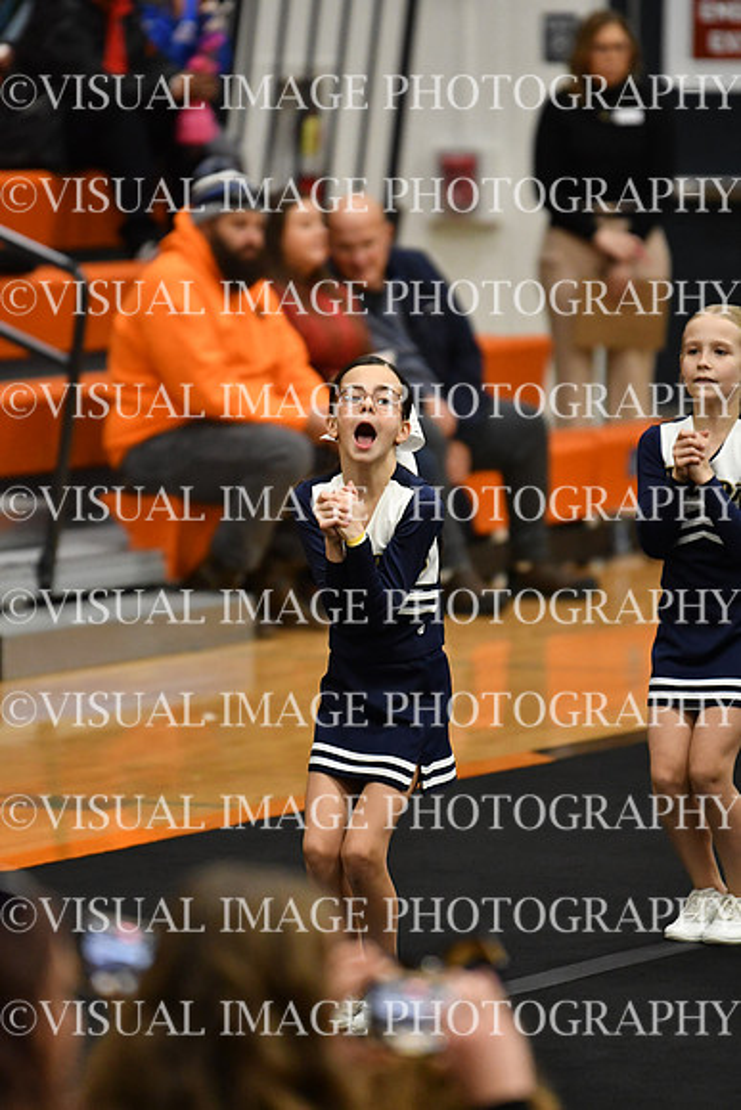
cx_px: 370
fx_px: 9256
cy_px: 555
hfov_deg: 4.6
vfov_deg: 6.9
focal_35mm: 300
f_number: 2.8
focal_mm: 200
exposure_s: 1/800
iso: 4000
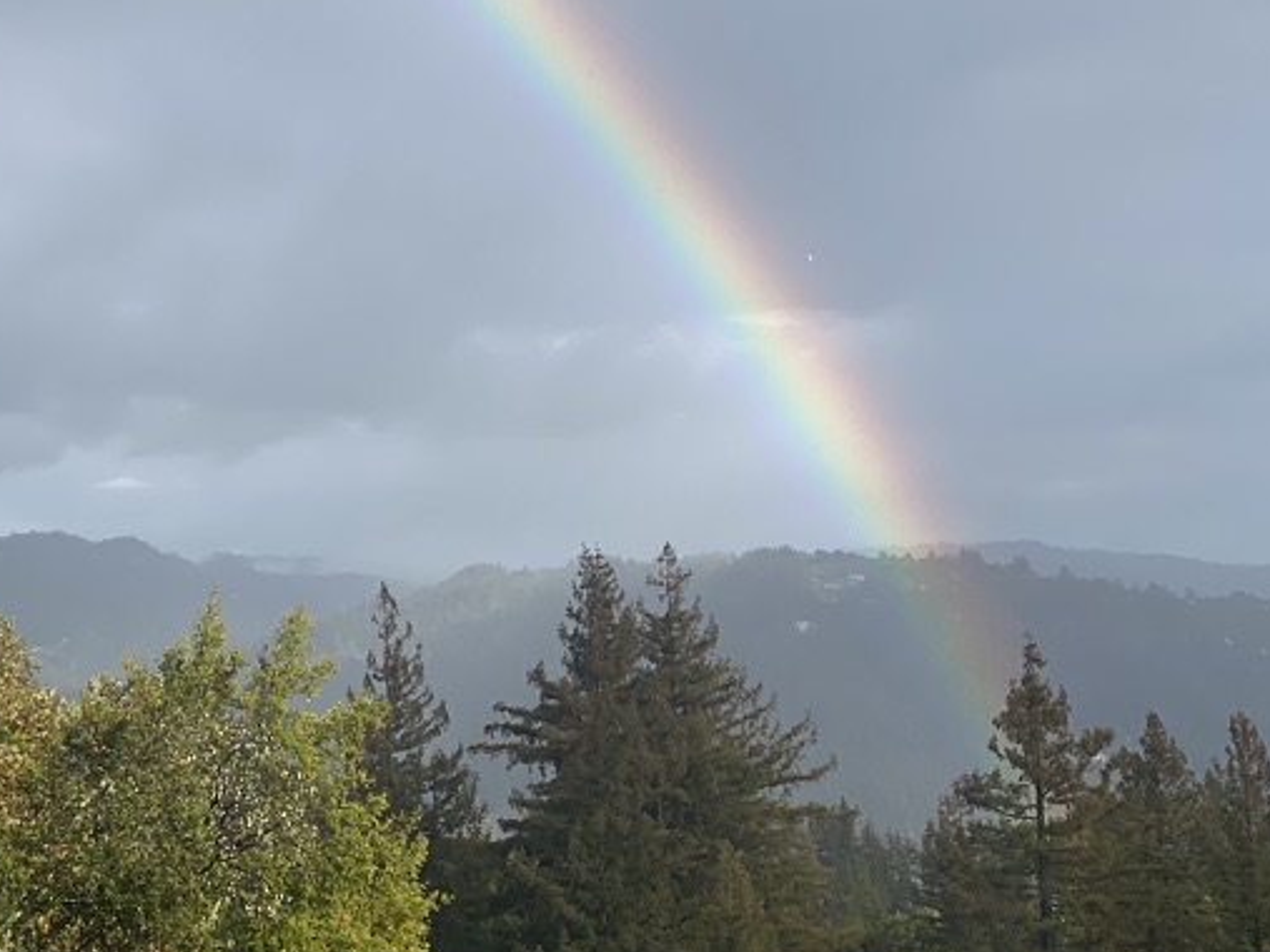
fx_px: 3851
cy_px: 60
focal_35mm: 105
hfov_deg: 18.6
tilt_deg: +8.6
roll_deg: +2.1
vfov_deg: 13.9
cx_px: 323
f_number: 2
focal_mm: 6
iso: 20
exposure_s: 1/959
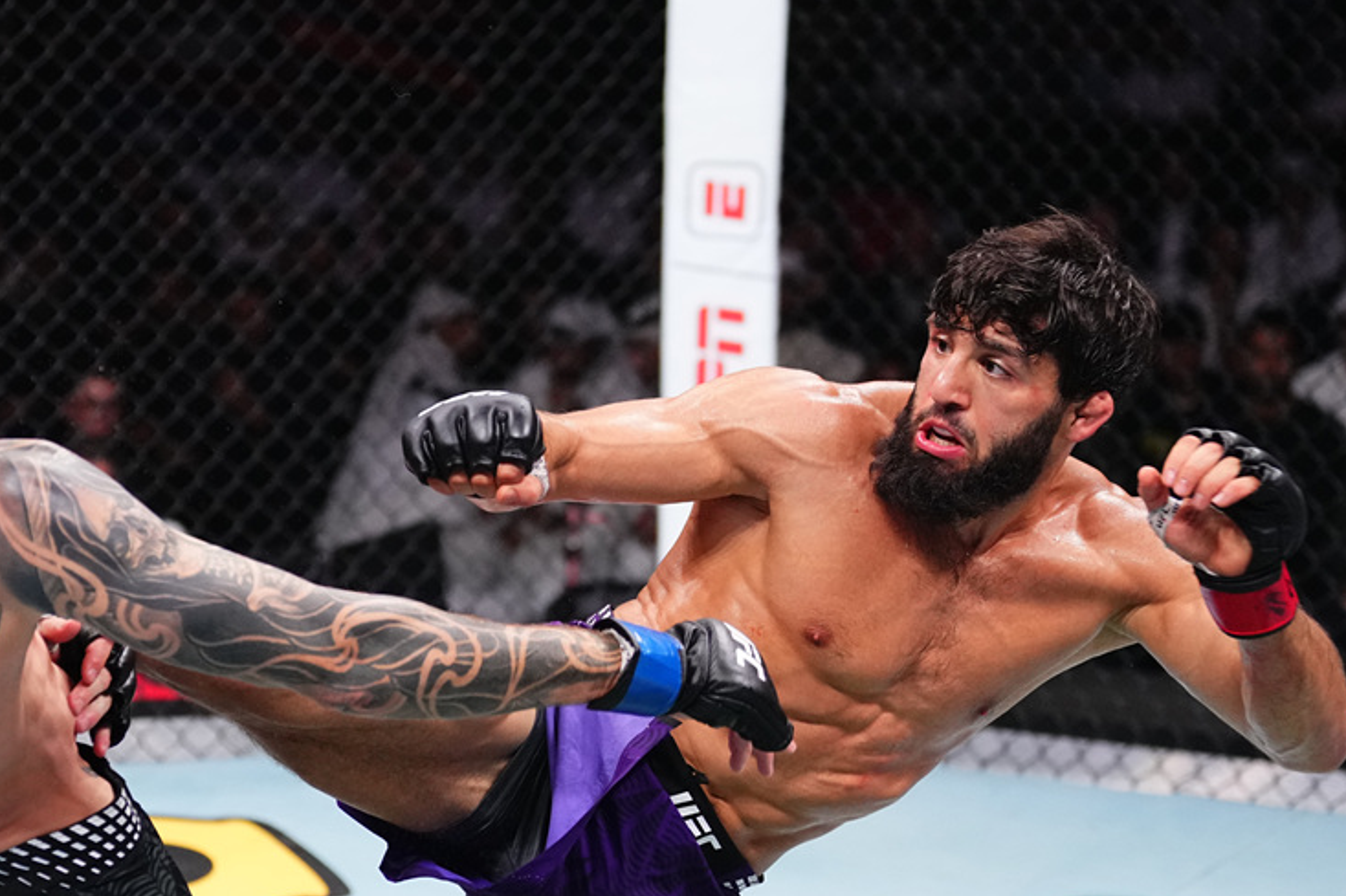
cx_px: 411
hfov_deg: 19.7
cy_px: 638
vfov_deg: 13.3
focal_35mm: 103
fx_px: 3850
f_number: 2.8
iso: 3200
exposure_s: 1/1250
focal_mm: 70
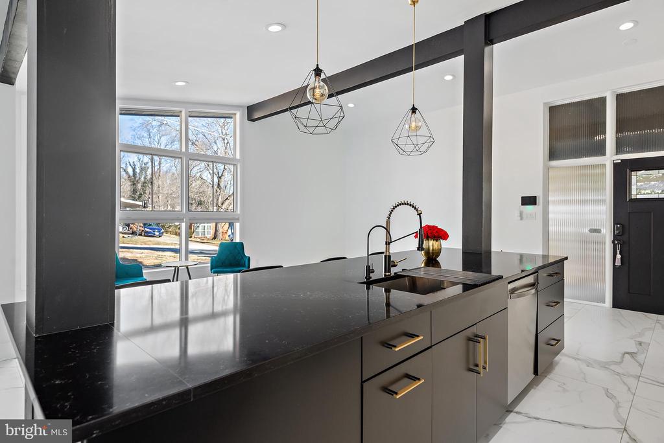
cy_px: 222
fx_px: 351
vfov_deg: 64.6
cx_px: 332
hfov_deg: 86.9
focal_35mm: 19
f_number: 9
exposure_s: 1/13
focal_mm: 19
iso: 320
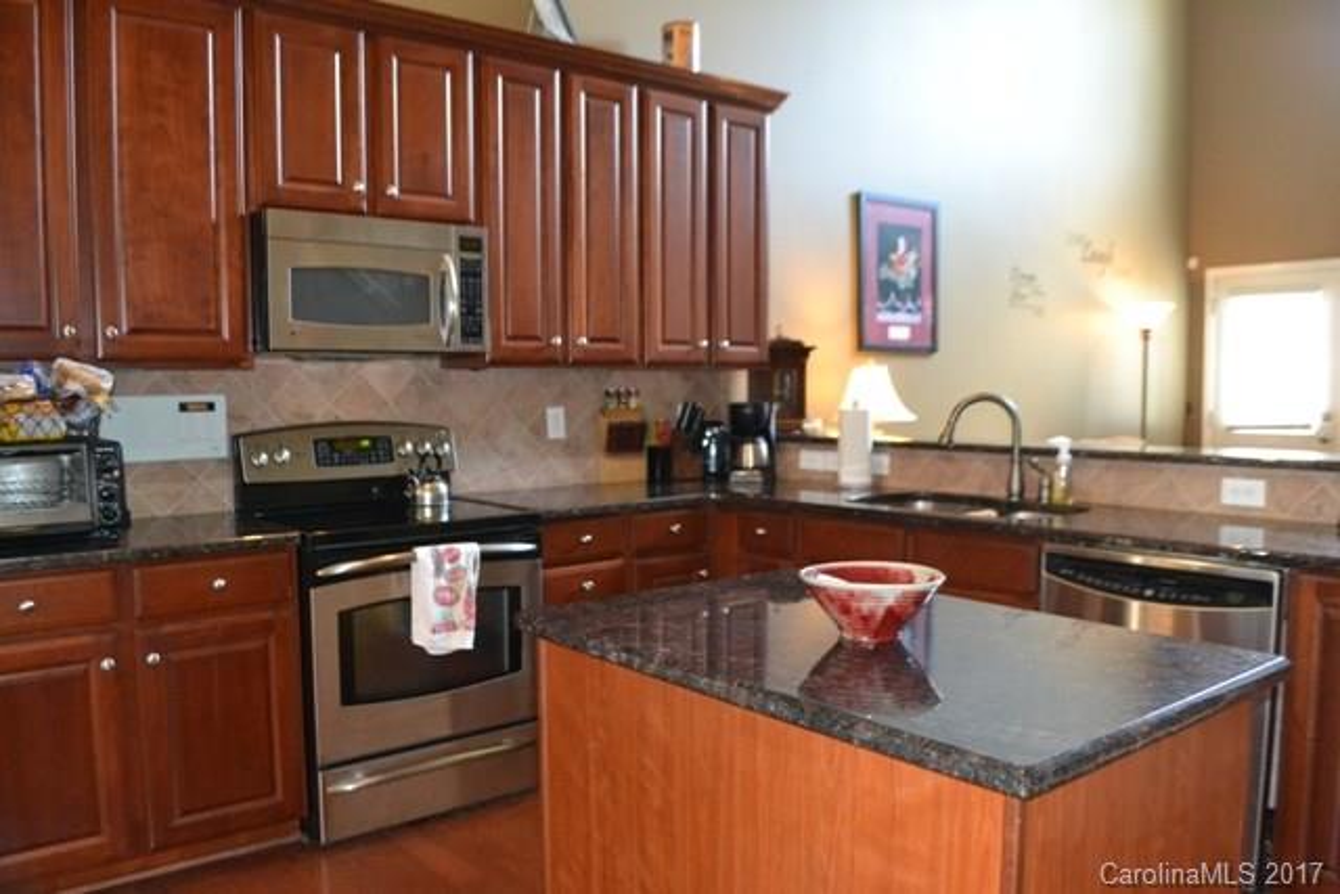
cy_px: 447
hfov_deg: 67.4
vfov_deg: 48.0
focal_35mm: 27
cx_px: 670
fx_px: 1005
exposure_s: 1/60
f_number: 3.5
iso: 3200
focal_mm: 18
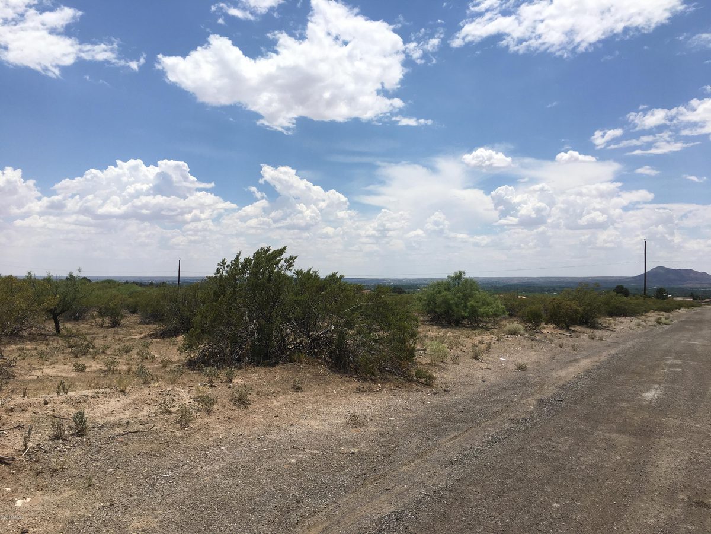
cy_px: 267
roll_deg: -1.4
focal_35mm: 29
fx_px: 596
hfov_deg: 61.7
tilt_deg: +3.2
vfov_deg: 48.2
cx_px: 356
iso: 25
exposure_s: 1/3663
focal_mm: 4.15
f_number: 2.2
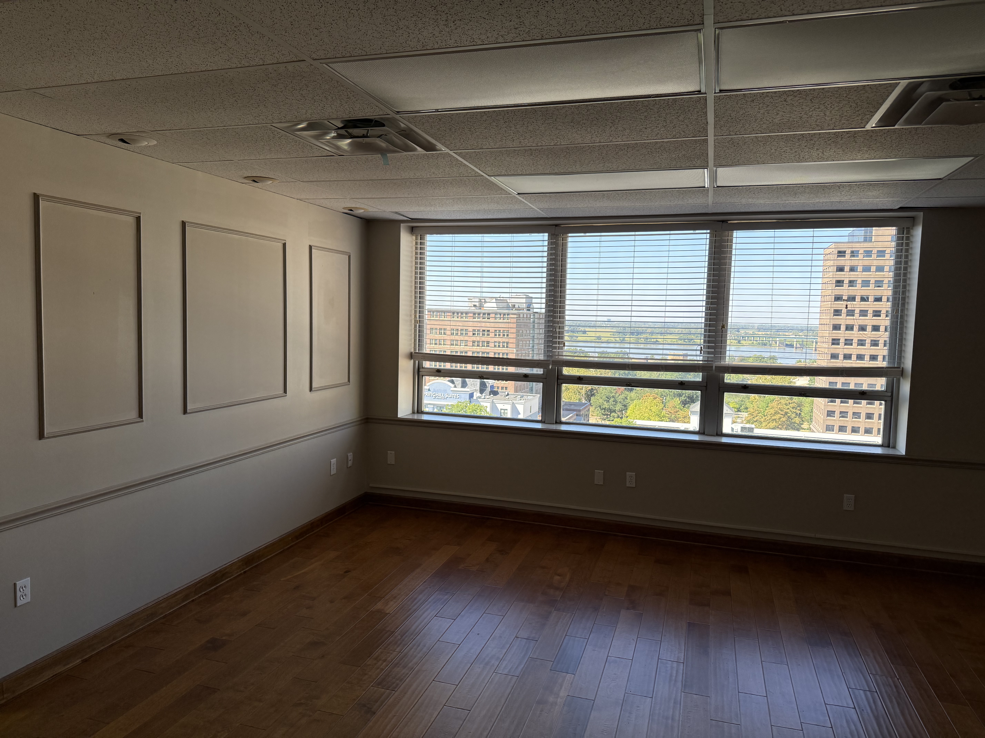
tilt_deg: -4.8
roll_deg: -1.9
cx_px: 492
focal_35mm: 24
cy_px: 369
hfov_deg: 71.6
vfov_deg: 56.8
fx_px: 683
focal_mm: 6.76
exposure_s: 1/240
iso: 160
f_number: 1.78
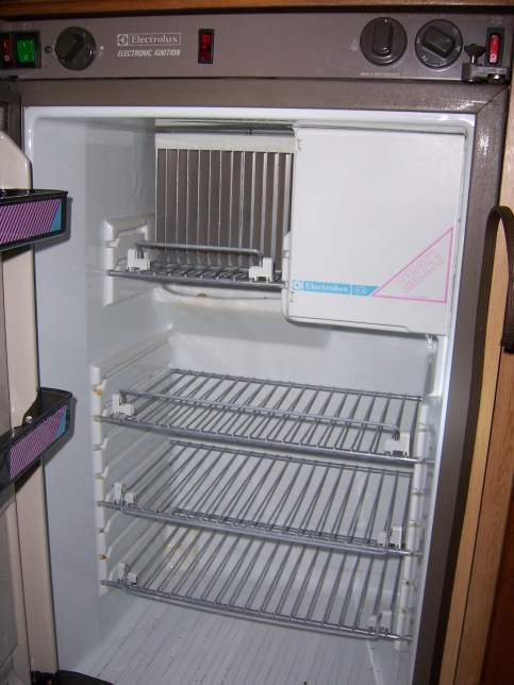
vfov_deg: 51.4
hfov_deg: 39.7
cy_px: 342
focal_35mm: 36
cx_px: 257
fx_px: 713
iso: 80
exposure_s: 1/60
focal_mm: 6.2
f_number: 2.8
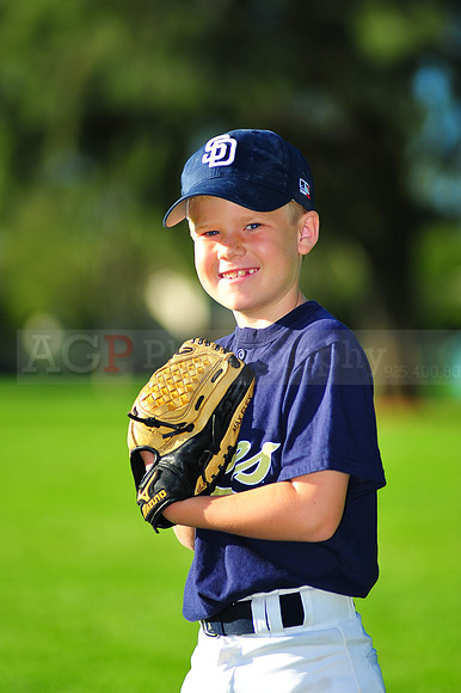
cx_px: 230
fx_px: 3461
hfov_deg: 7.6
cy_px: 346
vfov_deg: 11.4
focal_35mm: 180
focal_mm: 180
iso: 200
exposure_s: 1/1250
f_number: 3.5
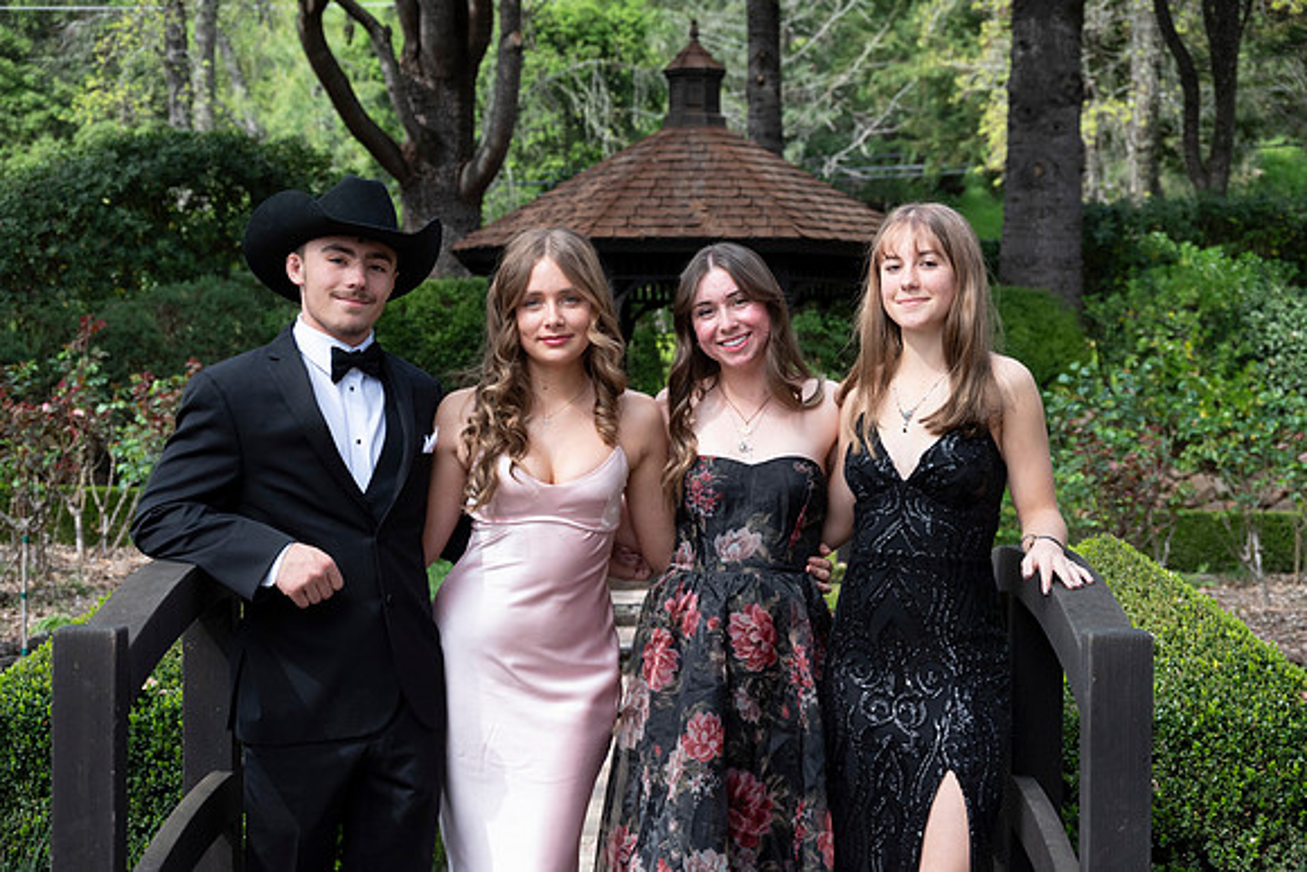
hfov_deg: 30.5
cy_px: 436
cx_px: 654
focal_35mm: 66
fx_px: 2397
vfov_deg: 20.6
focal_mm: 66
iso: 1250
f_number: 6
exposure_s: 1/1250
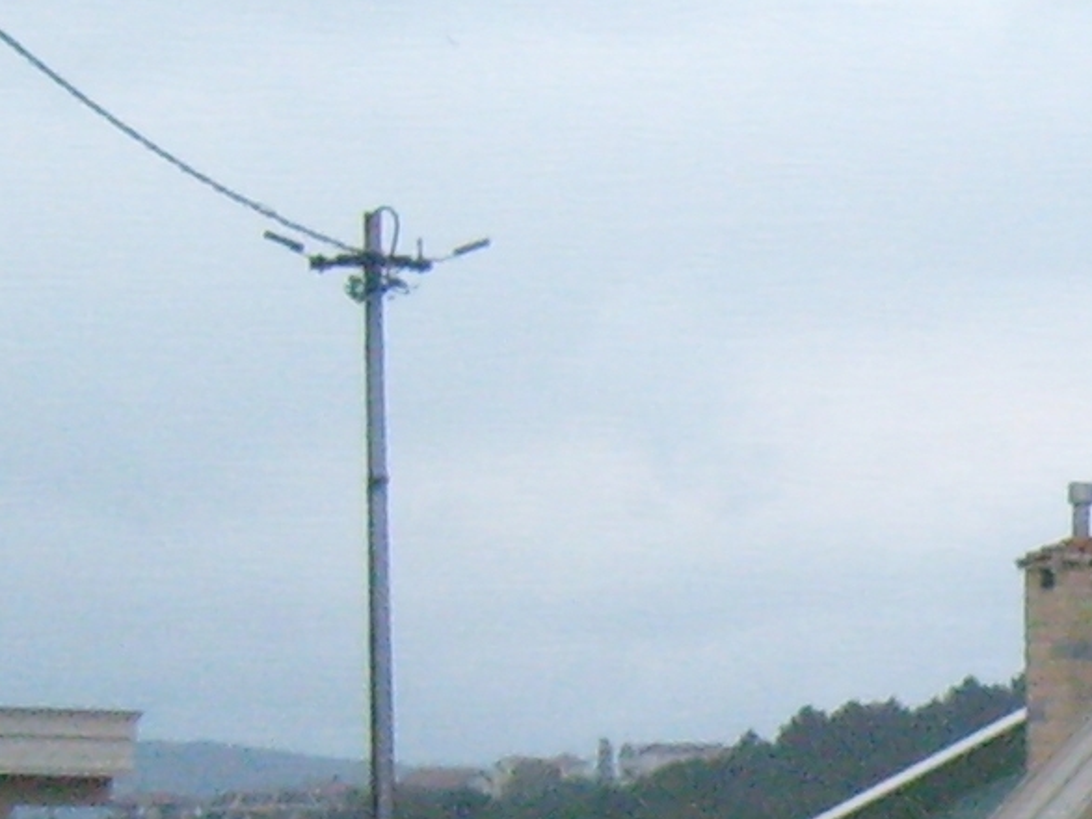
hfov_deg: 10.6
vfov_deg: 8.7
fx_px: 5299
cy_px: 1150
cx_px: 2307
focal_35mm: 168
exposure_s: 1/30
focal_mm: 5.8
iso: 200
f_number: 2.8
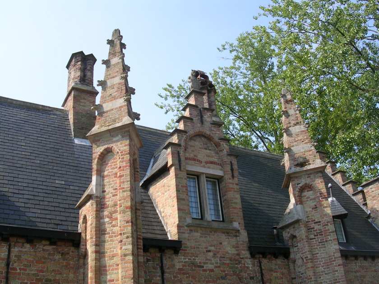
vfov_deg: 37.7
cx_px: 190
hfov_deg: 49.0
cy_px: 142
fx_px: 416
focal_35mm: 38
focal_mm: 5.8
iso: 50
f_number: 5.6
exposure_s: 1/173
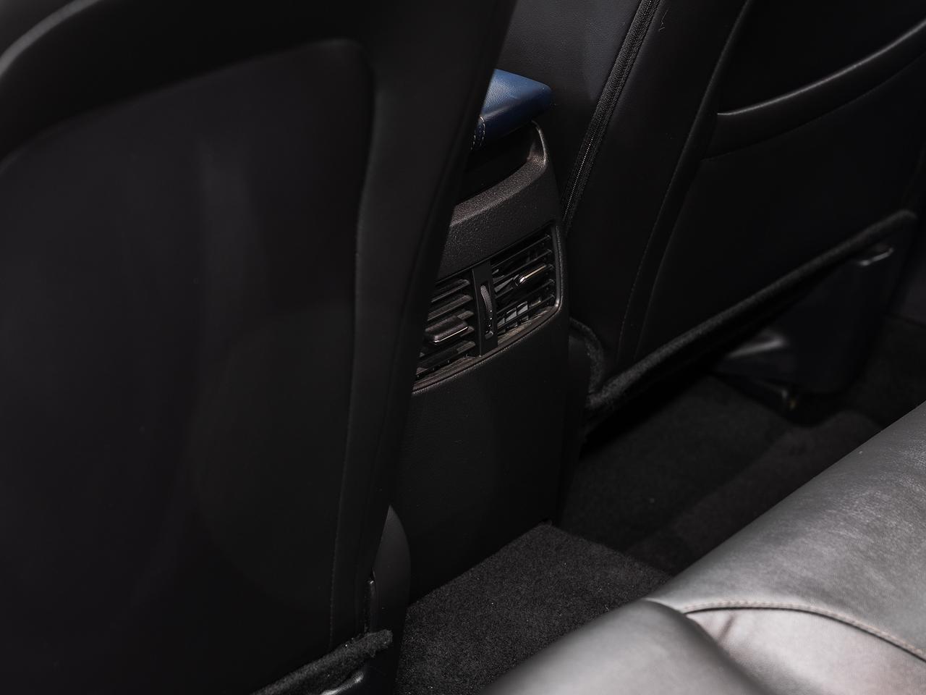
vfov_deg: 15.6
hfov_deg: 20.7
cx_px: 478
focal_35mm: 95
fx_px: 2533
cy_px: 349
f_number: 5.6
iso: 100
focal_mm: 70
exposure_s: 2
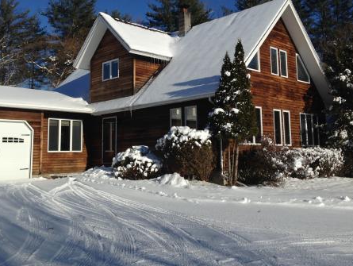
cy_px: 96
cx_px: 163
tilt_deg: +6.6
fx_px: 439
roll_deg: -0.3
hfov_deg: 43.8
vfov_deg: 33.5
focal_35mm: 43
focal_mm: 4.12
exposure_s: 1/3390
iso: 50
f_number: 2.4
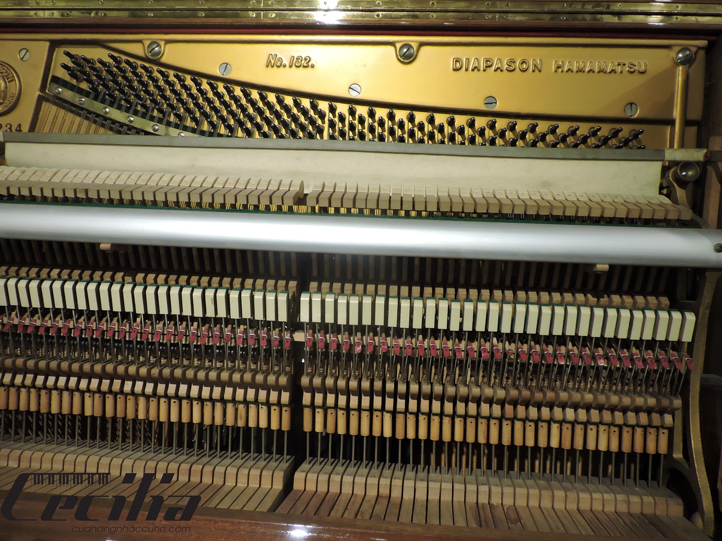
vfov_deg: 56.8
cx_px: 361
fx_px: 501
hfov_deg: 71.6
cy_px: 270
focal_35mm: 24
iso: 500
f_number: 3
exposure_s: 1/60
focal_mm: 4.3
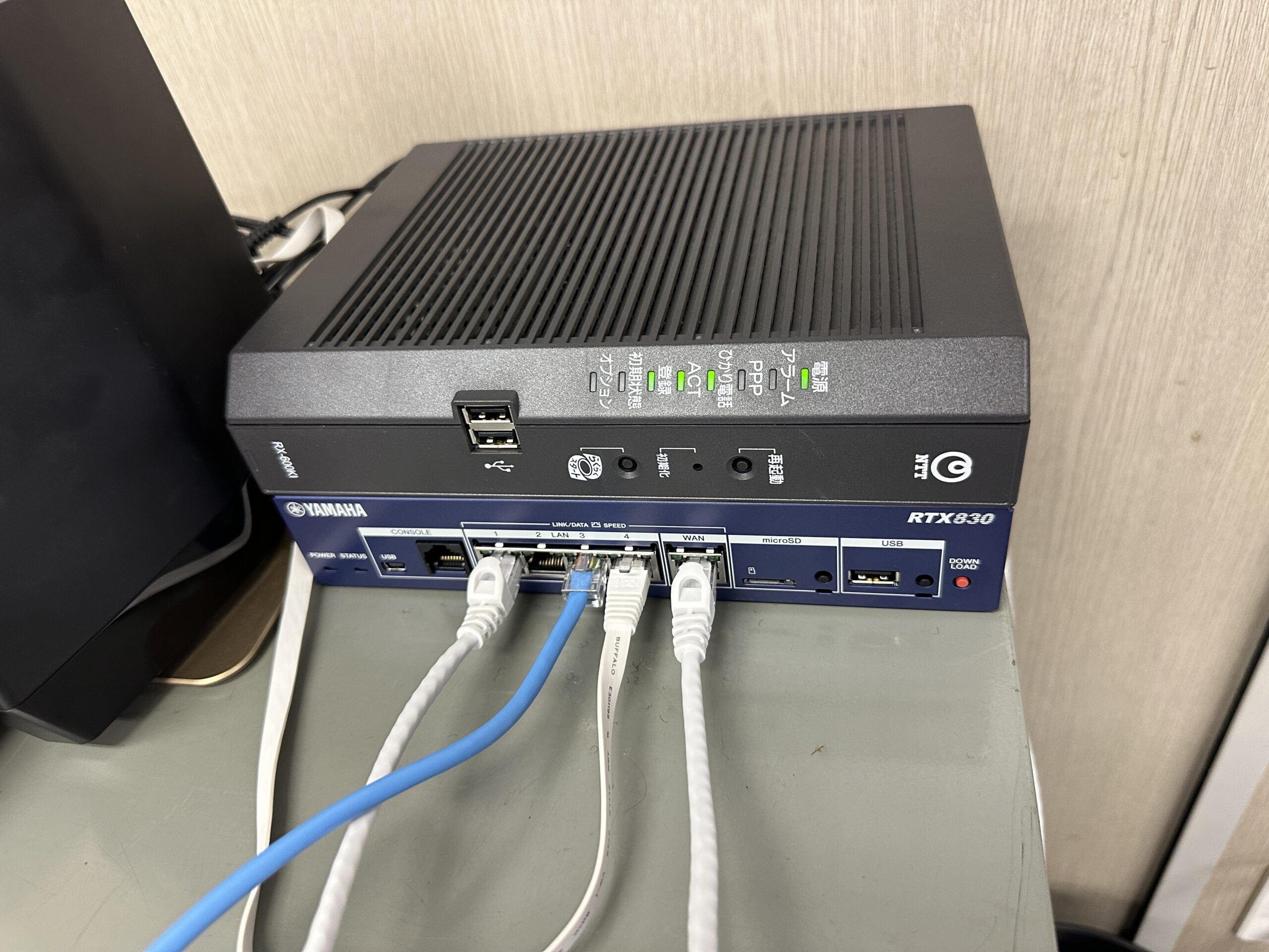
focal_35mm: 24
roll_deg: +8.8
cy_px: 476
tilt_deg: -38.5
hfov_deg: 71.6
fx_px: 880
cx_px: 634
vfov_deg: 56.8
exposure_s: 1/60
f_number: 1.78
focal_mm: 6.86
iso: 320
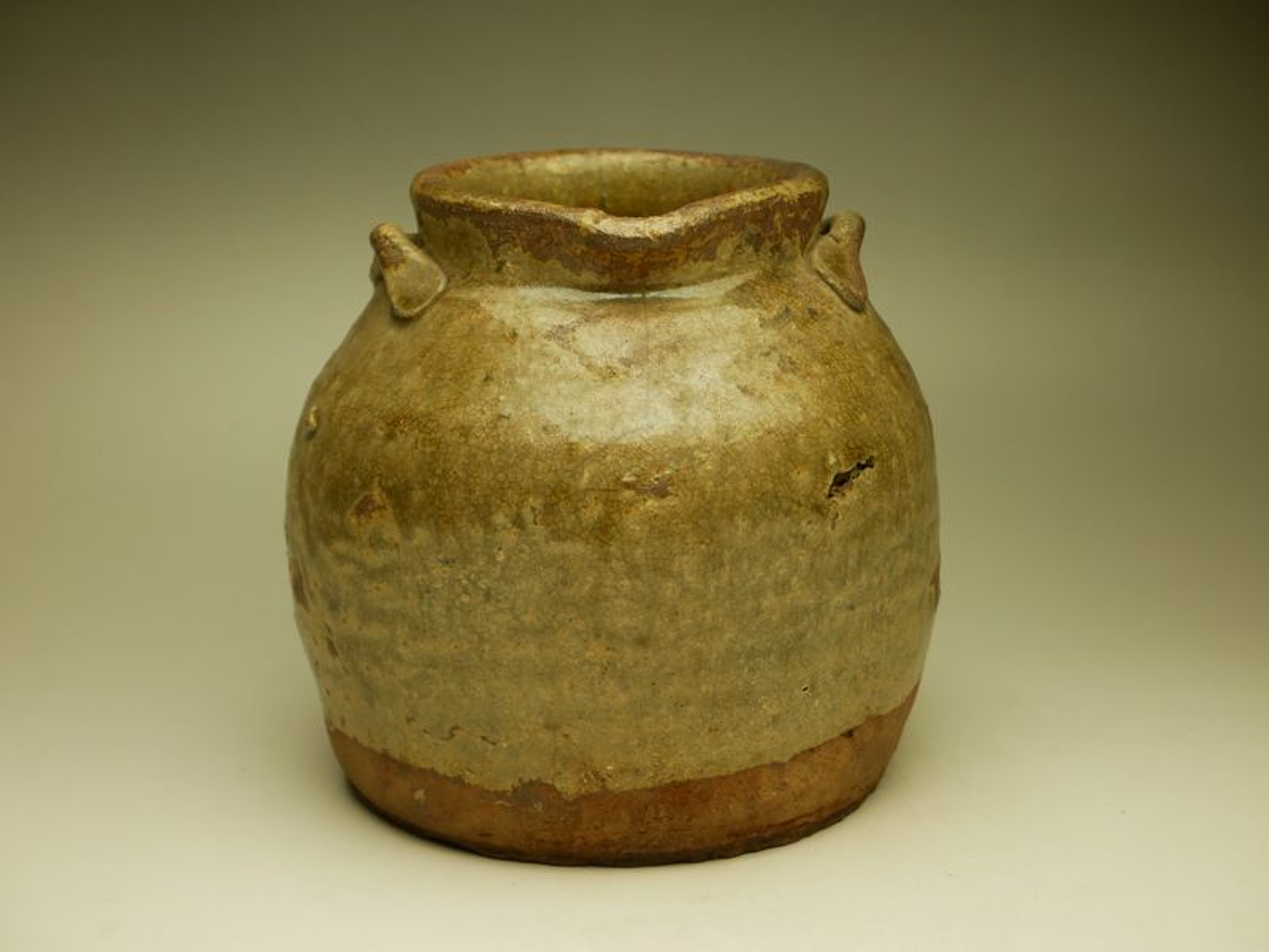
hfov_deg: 30.3
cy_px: 476
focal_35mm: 64
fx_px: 2346
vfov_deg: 22.9
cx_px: 634
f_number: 5.6
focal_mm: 32
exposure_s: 1/80
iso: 500
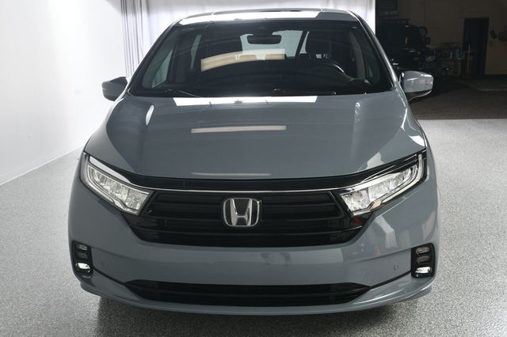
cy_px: 168
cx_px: 254
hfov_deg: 53.2
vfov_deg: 36.8
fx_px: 507
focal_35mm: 36
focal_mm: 24
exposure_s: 1/160
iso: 100
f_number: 9
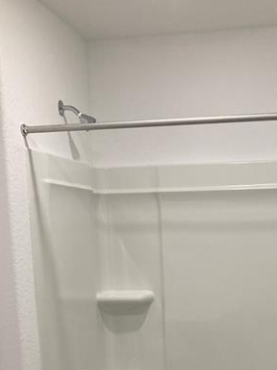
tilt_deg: -10.3
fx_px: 597
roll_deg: +0.9
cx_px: 212
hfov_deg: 25.7
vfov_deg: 32.2
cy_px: 353
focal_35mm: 56
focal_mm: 3.99
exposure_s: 1/60
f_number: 1.8
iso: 50
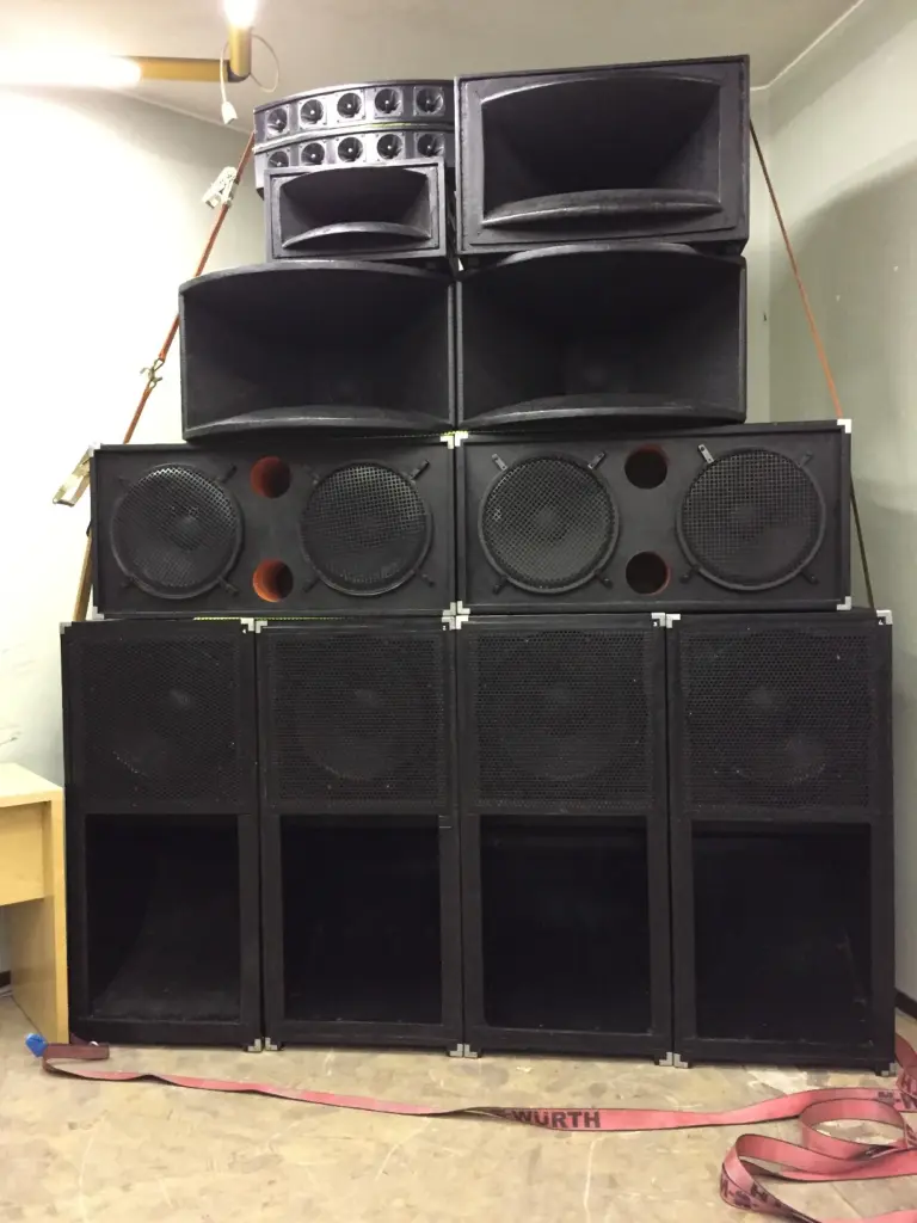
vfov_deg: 61.7
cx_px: 458
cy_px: 612
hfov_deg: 48.2
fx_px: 1024
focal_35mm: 29
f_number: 2.2
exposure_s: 1/17
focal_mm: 4.15
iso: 320
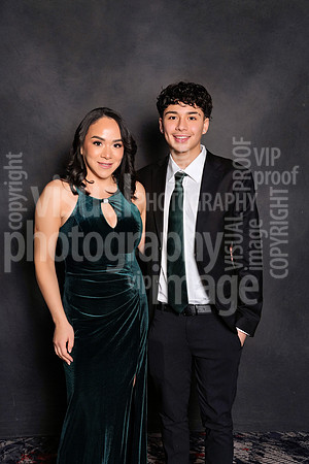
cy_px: 232
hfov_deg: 25.1
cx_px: 154
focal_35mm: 54
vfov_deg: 36.9
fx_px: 695
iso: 640
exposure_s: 1/125
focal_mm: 36
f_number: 8
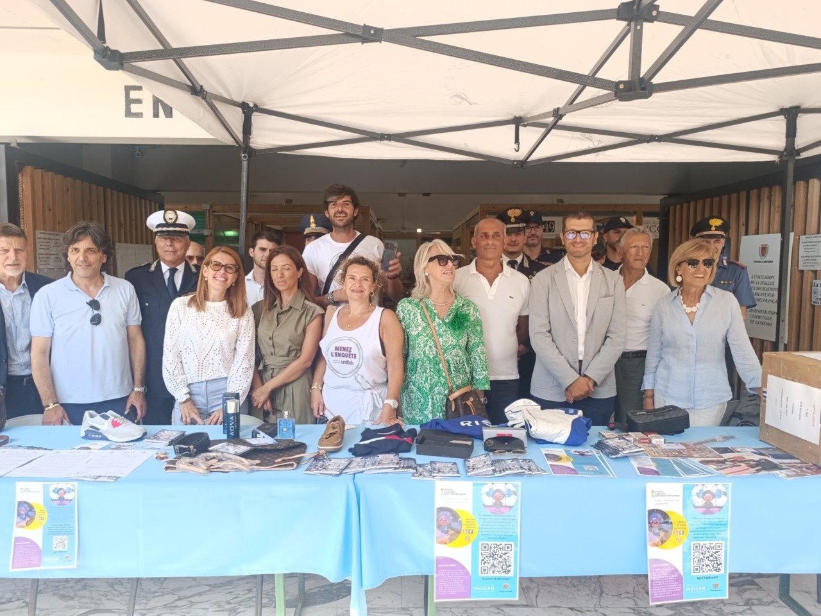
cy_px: 308
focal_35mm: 24
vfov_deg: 56.8
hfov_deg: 71.6
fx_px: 569
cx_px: 410
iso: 50
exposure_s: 1/113
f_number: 1.65
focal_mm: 6.14
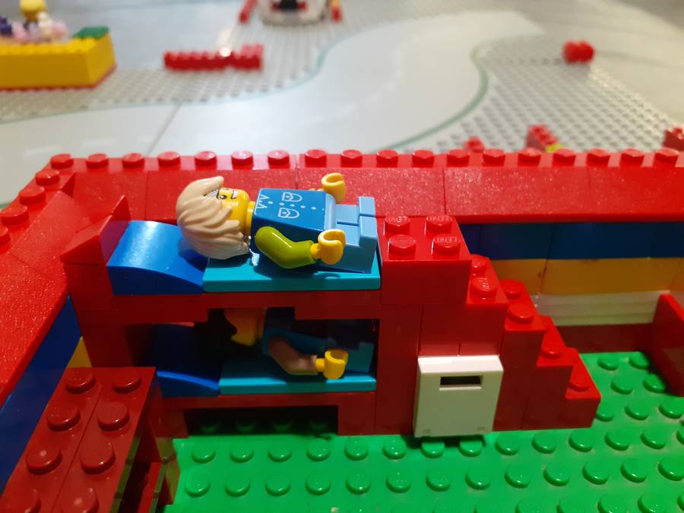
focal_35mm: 27
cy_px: 256
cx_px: 342
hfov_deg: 65.3
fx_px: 534
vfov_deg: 51.4
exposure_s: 1/25
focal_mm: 3.6
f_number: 1.9
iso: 320
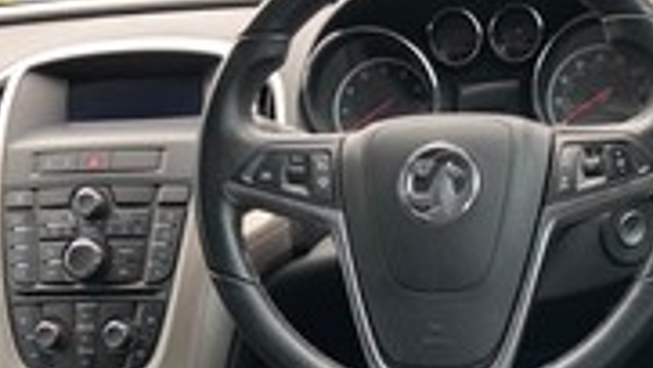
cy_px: 321
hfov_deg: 35.1
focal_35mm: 59
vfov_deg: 20.1
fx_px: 1022
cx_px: 429
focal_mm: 4
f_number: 1.8
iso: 64
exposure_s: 1/120
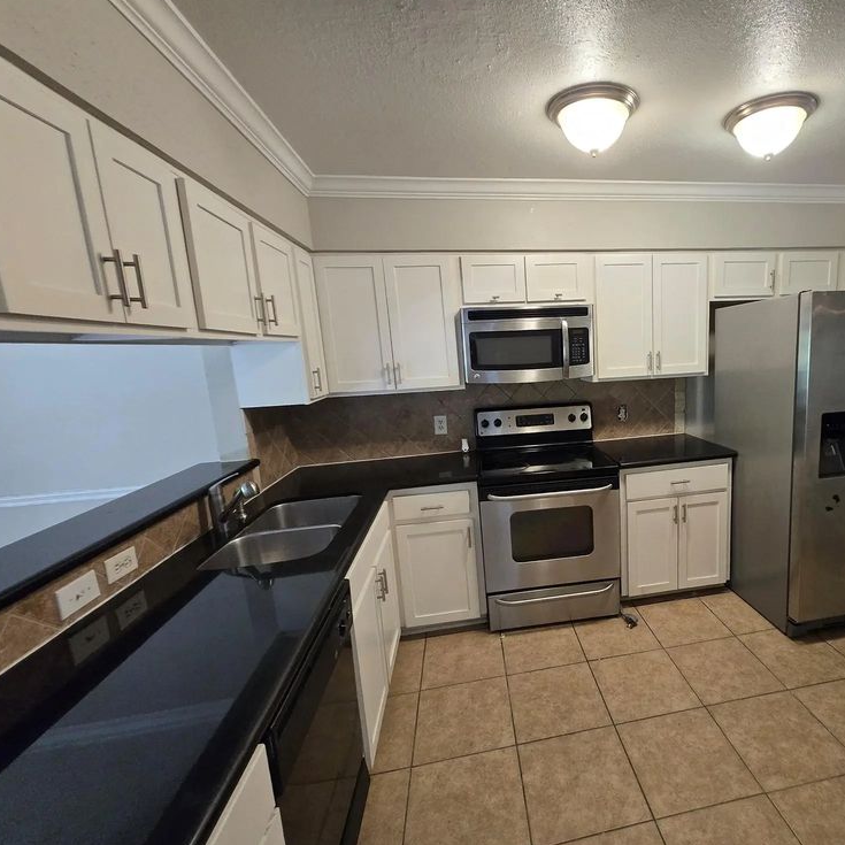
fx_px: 442
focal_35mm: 16
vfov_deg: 87.4
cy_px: 433
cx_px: 540
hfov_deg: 85.3
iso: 200
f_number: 2.2
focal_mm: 1.7
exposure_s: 1/60
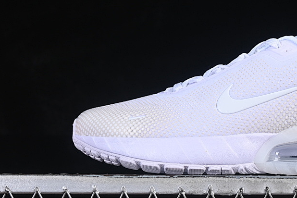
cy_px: 68
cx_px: 257
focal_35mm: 131
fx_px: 1081
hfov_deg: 15.5
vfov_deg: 10.5
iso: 160
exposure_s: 1/80
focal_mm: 50
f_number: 8
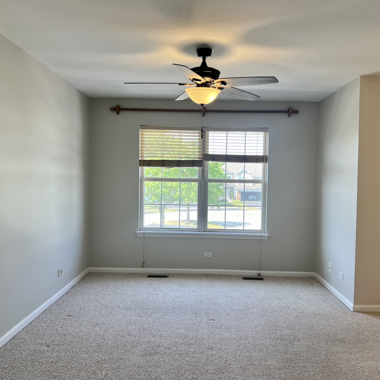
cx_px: 196
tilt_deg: -1.9
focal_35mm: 31
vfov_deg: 52.5
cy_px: 190
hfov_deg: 52.5
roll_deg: -1.5
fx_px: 385
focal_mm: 5.7
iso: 50
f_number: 1.5
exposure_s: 1/179
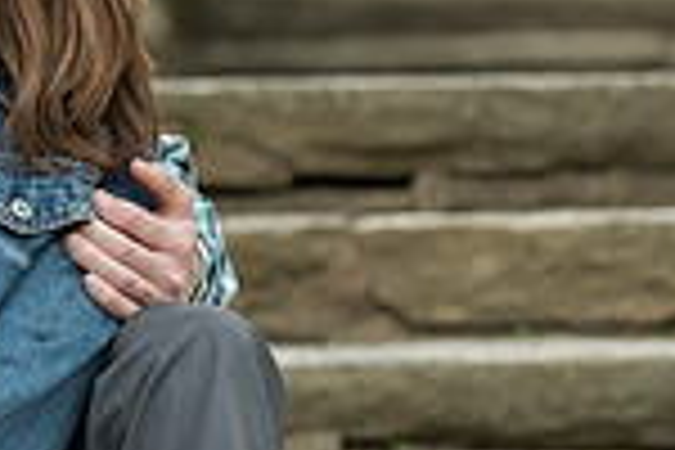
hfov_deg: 4.6
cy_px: -83
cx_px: -274
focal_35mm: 450
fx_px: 8437
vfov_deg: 3.1
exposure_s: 1/320
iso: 1250
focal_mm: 116
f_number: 4
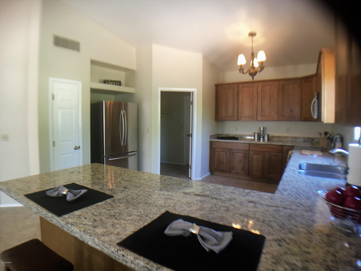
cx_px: 180
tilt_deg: -4.4
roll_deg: -0.2
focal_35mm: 29
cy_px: 136
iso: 80
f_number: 2.2
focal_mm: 4.15
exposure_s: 1/30
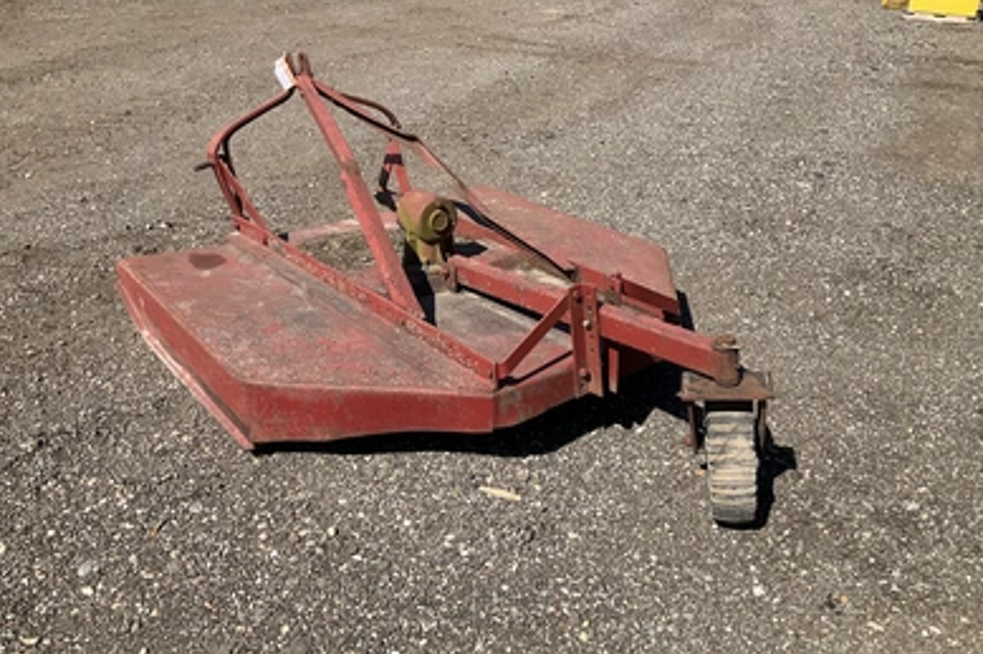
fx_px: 846
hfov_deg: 60.3
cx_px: 488
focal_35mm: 31
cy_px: 308
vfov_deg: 42.3
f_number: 1.8
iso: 25
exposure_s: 1/1675
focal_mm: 3
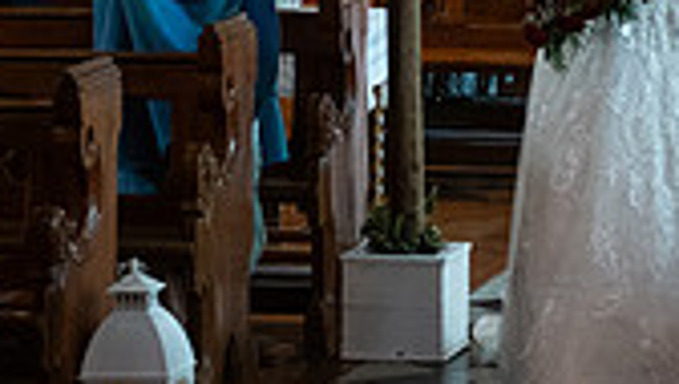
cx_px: 659
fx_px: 4561
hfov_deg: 8.5
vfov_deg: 4.8
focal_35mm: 253
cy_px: -107
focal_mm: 70
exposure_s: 1/160
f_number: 3.5
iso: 1250
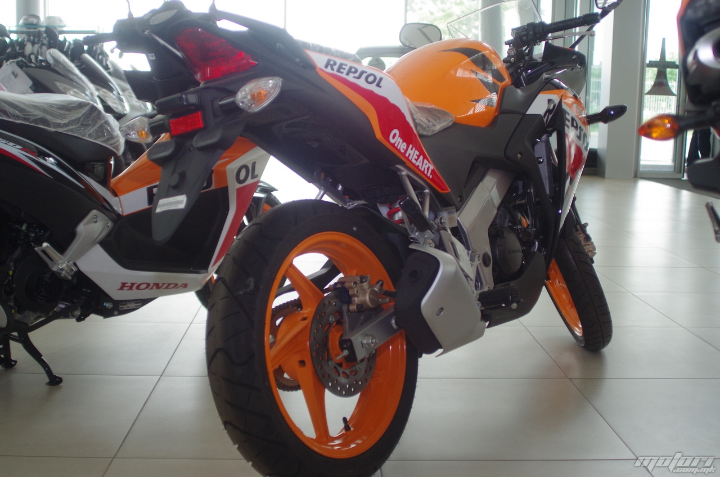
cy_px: 238
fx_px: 838
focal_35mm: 42
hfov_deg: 46.5
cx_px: 360
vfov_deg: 31.8
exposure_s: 1/160
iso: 800
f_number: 2.8
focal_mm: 28
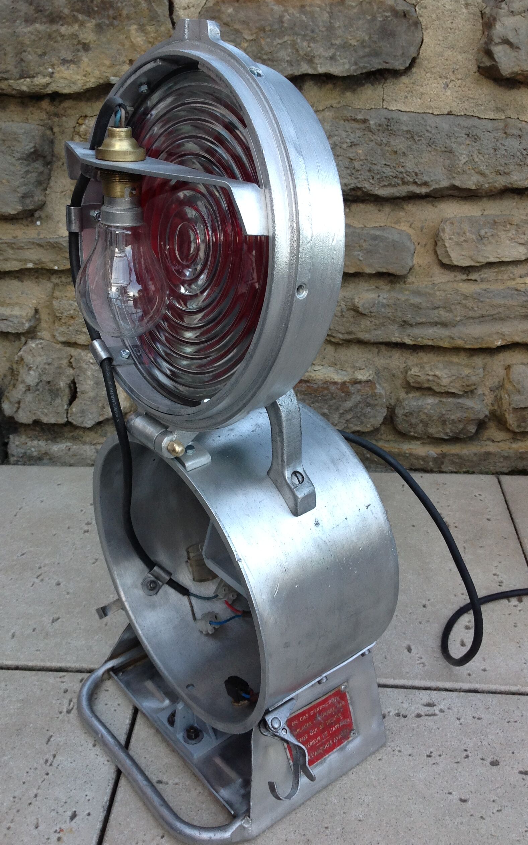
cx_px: 238
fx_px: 875
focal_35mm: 38
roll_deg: +4.1
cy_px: 422
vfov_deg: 51.5
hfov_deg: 33.6
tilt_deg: -27.1
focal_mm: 4.28
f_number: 2.4
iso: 64
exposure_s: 1/60
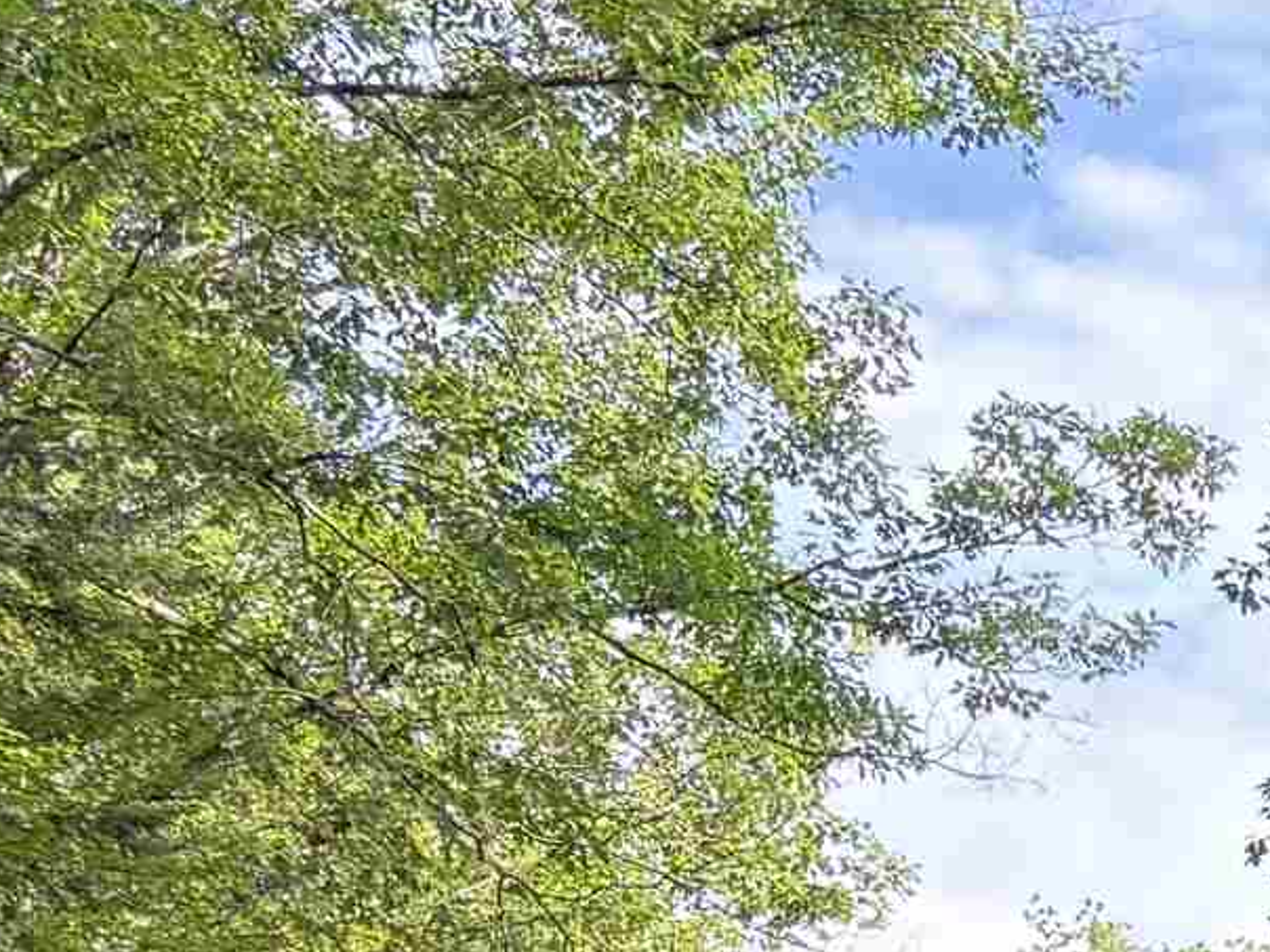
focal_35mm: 122
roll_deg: -0.2
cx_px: 2691
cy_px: 1461
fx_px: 4476
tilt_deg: +8.7
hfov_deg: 13.4
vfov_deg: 11.6
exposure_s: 1/232
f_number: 1.78
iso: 100
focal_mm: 6.76
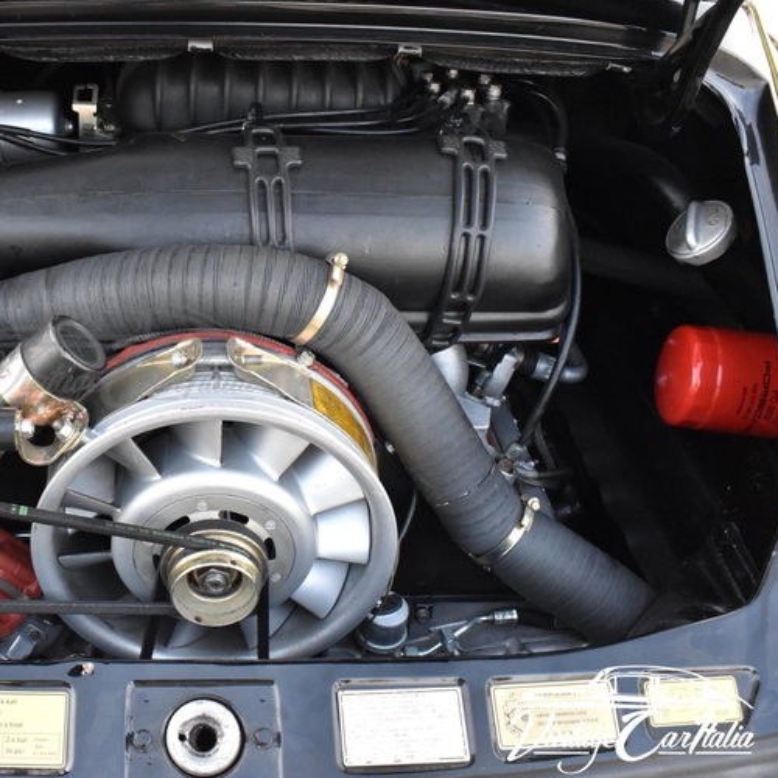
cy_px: 394
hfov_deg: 38.2
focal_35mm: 43
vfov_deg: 39.2
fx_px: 1093
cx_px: 198
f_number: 6.3
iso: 3200
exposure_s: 1/160
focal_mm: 22
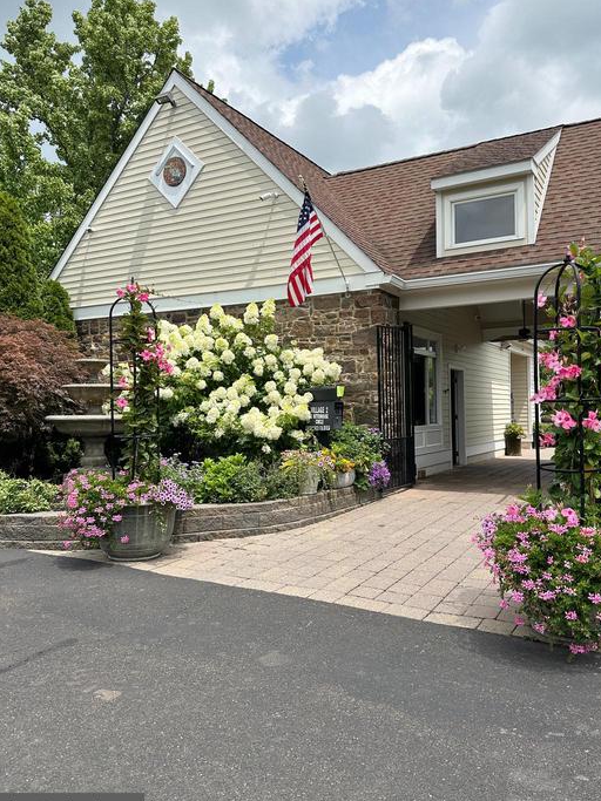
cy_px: 391
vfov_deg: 65.3
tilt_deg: +1.4
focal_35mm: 27
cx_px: 336
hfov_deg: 51.2
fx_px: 625
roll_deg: +0.4
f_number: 1.78
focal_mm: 6.86
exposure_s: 1/5848
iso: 80
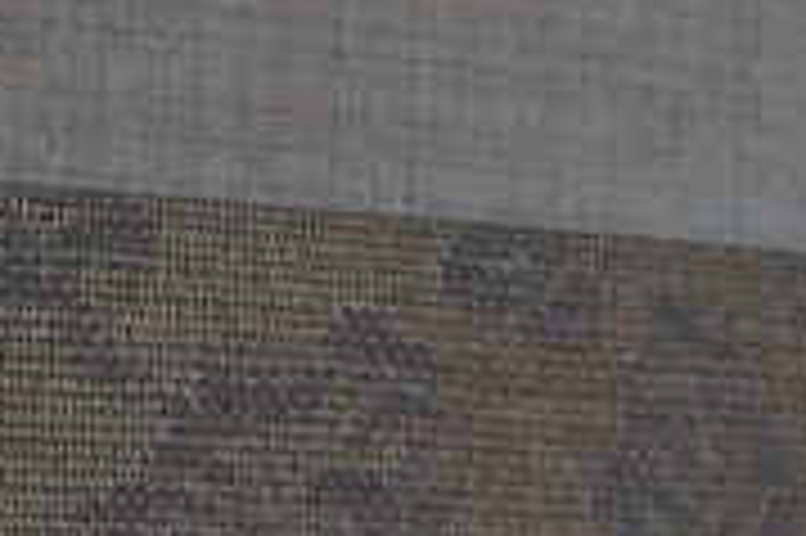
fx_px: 4116
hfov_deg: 11.0
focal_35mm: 184
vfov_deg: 7.2
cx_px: -86
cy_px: 1049
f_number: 4
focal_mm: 22
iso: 500
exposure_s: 1/160
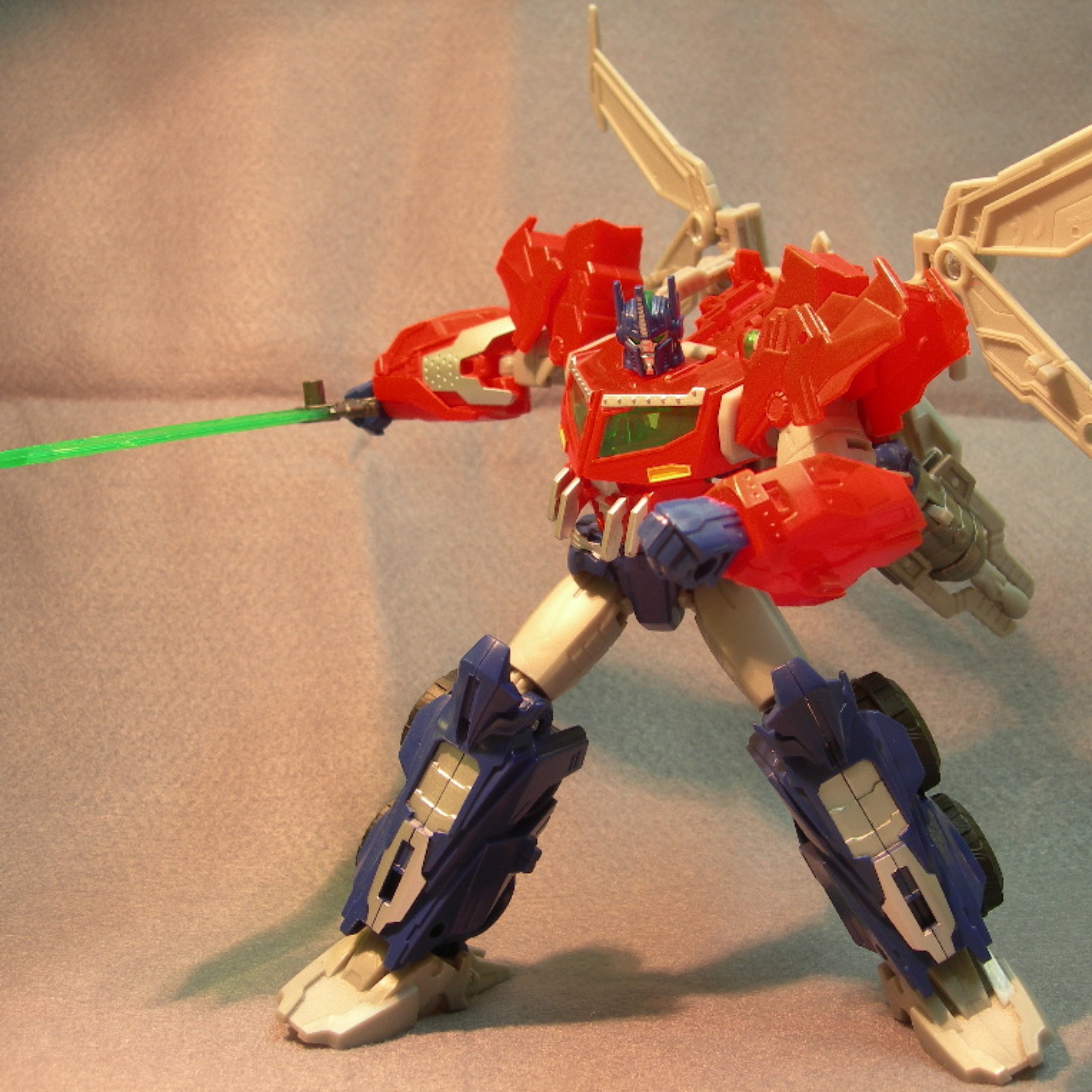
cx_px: 612
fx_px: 1606
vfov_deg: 37.6
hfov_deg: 37.5
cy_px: 547
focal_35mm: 45
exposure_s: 1/10.7
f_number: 2.8
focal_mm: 7.8
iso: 50
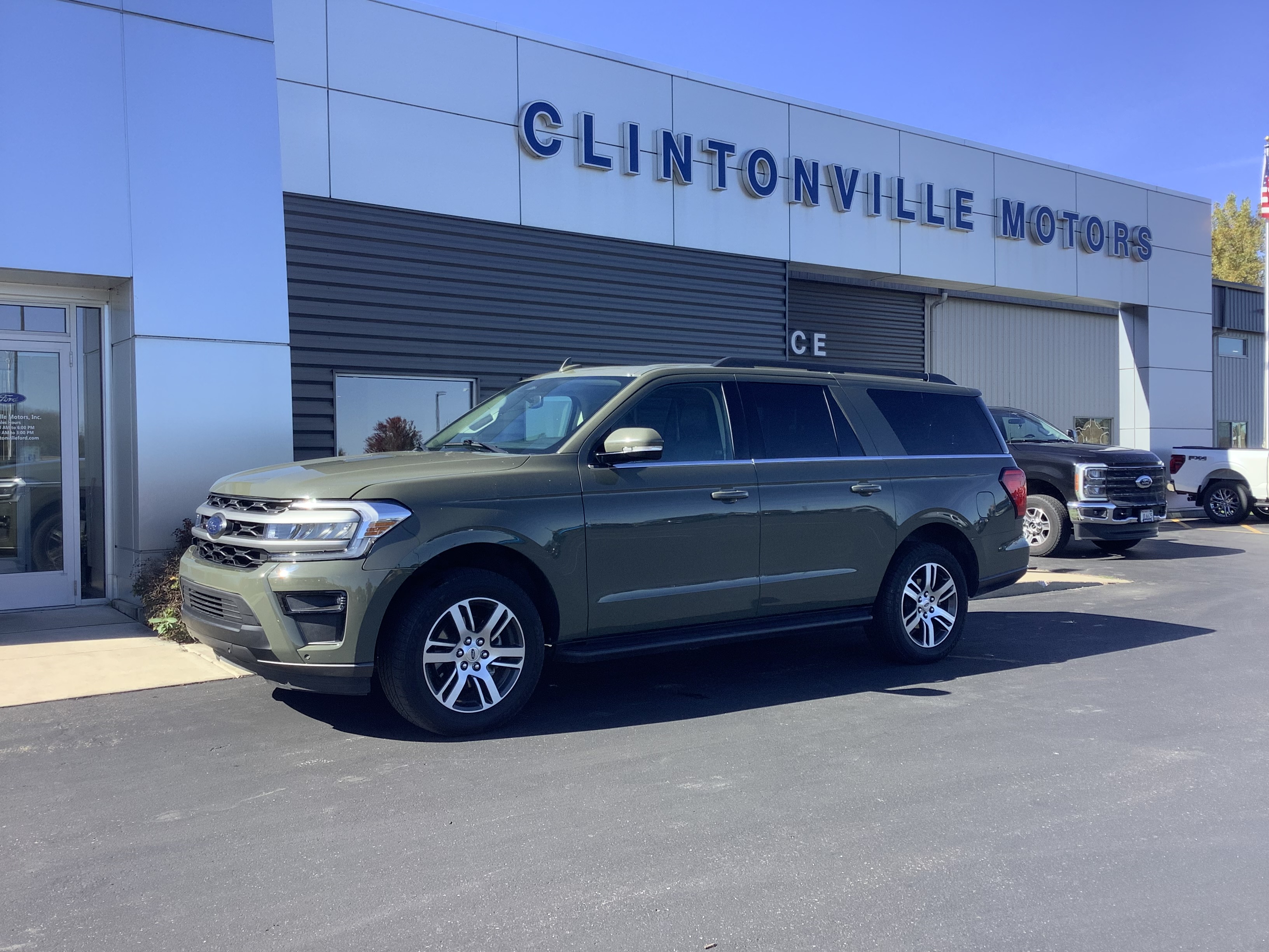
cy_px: 476
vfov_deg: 45.4
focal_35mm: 31
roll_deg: +1.2
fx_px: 1136
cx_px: 634
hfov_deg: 58.4
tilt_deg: -1.5
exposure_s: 1/463
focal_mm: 3.3
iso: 25
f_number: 2.4
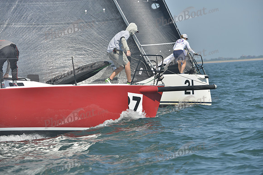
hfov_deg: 10.3
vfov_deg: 6.9
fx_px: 1461
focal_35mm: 200
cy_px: 88
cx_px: 132
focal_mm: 200
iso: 280
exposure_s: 1/1000
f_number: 7.1
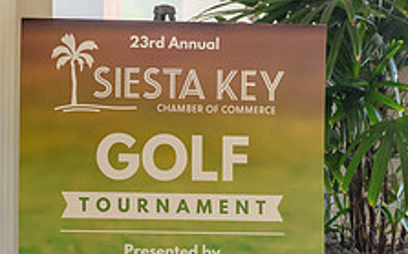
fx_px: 2467
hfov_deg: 9.5
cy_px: 292
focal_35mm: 222
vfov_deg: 5.9
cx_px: 172
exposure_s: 1/200
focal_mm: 72
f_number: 4.8
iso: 800
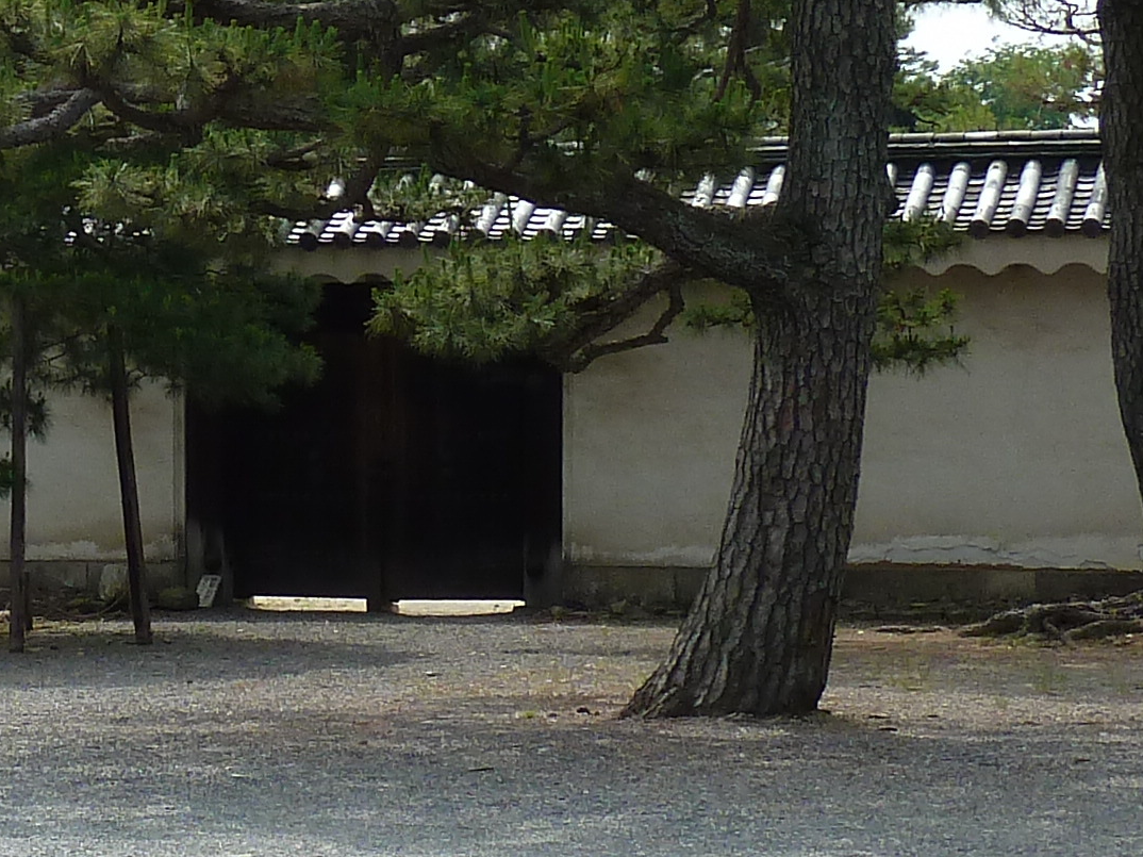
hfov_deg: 12.9
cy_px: 257
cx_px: -249
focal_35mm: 149
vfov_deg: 9.9
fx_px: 4919
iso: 80
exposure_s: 1/400
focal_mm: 6.5
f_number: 4
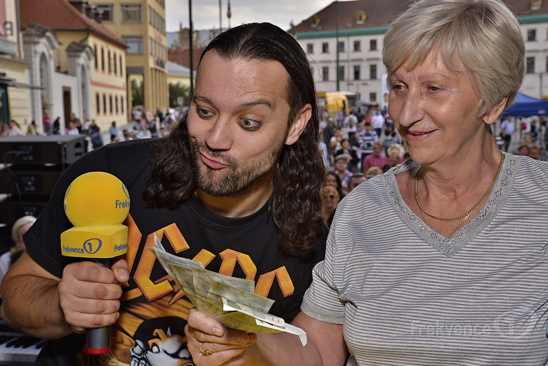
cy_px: 183
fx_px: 761
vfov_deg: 27.0
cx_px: 274
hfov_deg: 39.6
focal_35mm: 50
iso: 200
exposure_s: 1/160
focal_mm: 50
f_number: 10
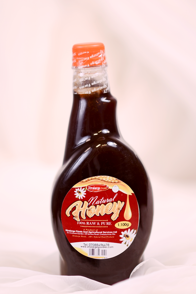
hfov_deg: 16.1
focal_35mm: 85
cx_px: 98
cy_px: 147
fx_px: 693
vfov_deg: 23.9
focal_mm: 85
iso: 50
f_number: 2.8
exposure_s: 1/200
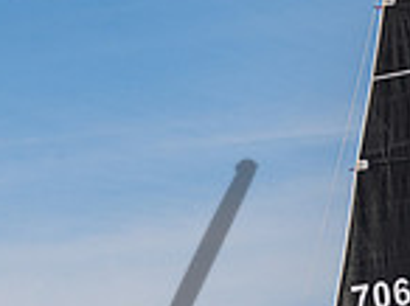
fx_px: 4564
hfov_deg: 5.1
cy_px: 479
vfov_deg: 3.8
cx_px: 284
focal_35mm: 386
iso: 320
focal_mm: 100
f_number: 5.6
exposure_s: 1/4000
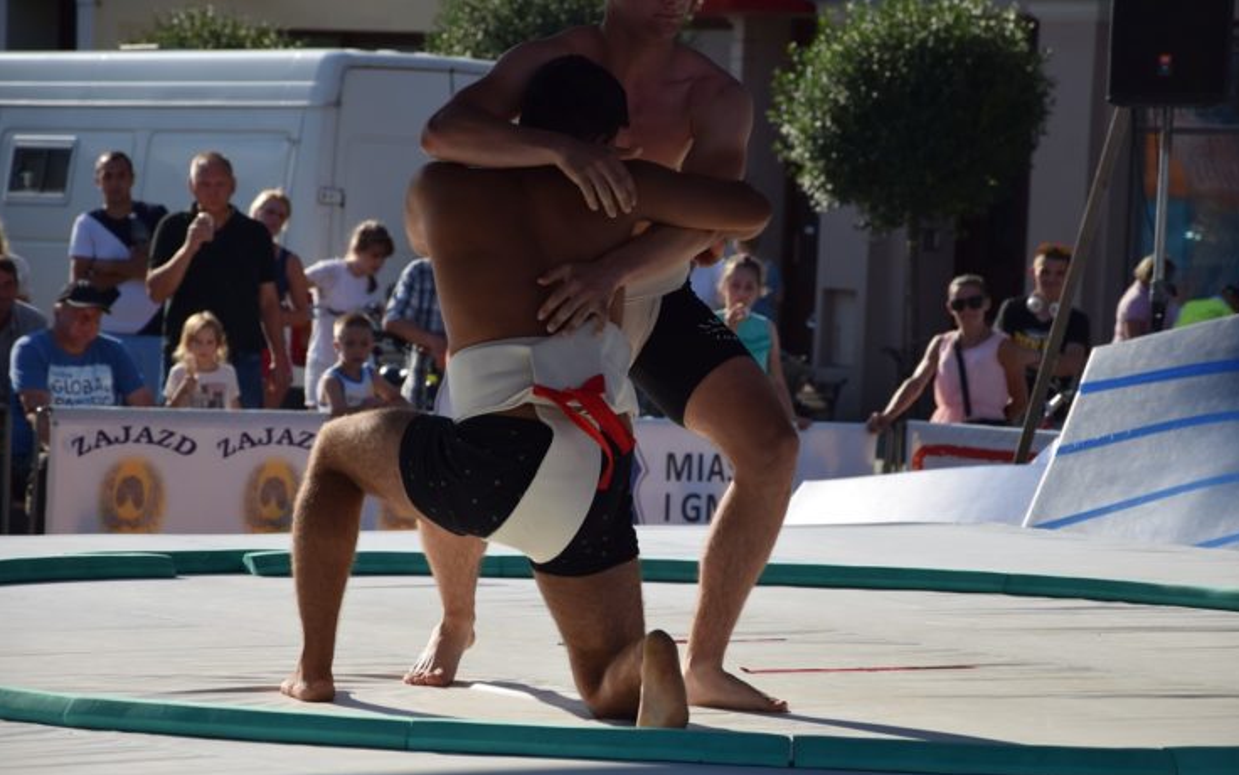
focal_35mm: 168
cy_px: 430
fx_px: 5657
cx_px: 630
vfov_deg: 7.8
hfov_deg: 12.5
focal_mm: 105
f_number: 6.3
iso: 400
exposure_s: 1/1600
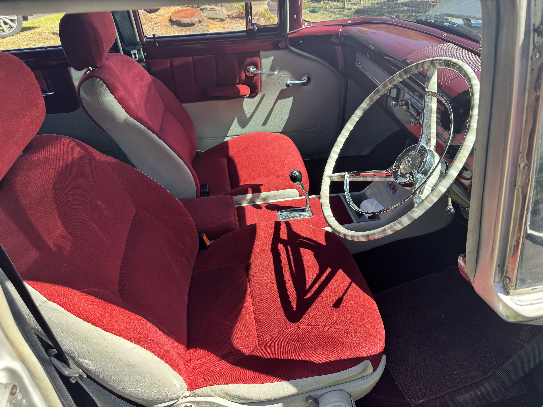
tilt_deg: -33.5
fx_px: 376
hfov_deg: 71.6
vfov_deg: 56.8
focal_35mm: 24
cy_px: 204
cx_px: 272
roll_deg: +6.3
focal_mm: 6.76
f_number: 1.78
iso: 80
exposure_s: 1/658
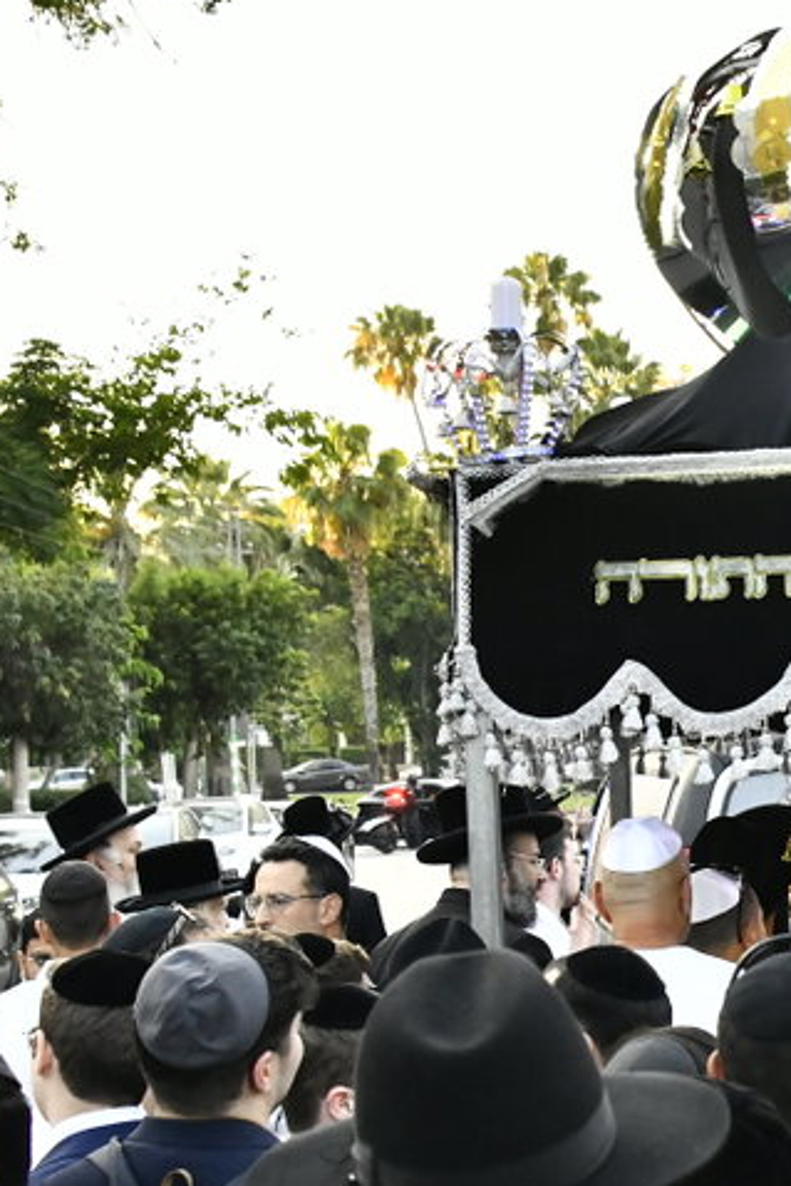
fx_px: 2700
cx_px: 1024
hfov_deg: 15.8
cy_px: 808
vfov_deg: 24.6
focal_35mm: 82
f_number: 5.6
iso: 2000
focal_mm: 28
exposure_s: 1/500
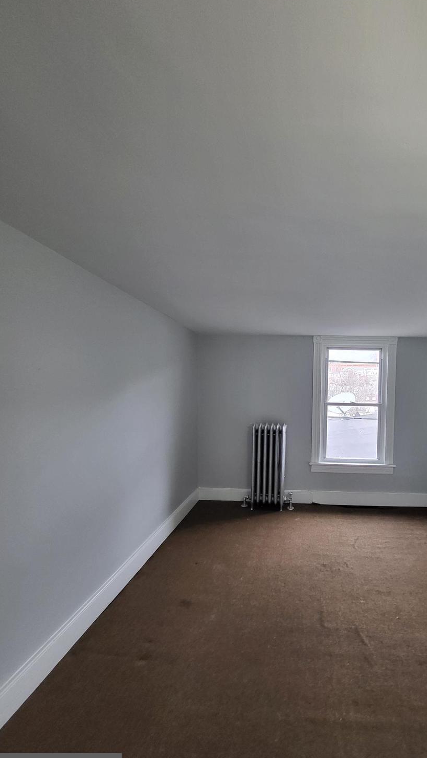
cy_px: 394
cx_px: 293
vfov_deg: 102.9
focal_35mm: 15
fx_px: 302
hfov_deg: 68.1
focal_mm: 1.74
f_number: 2.2
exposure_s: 1/60
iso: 320
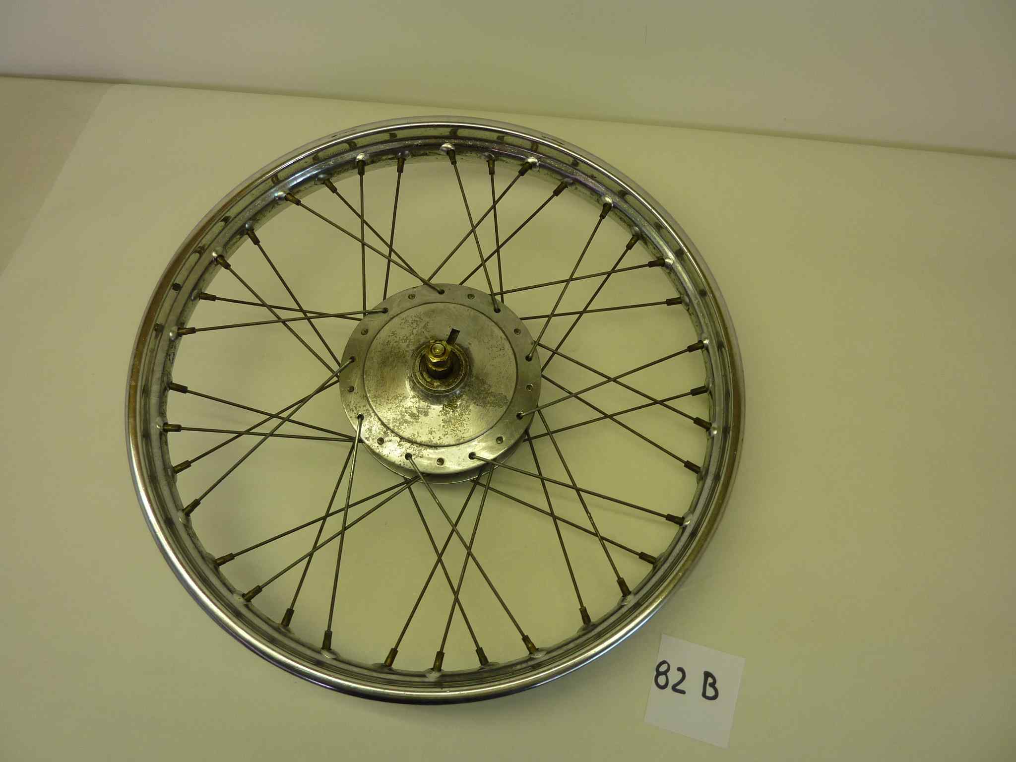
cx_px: 508
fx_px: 734
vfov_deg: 54.9
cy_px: 381
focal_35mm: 25
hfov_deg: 69.4
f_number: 3.3
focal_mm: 4.1
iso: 80
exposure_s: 1/60
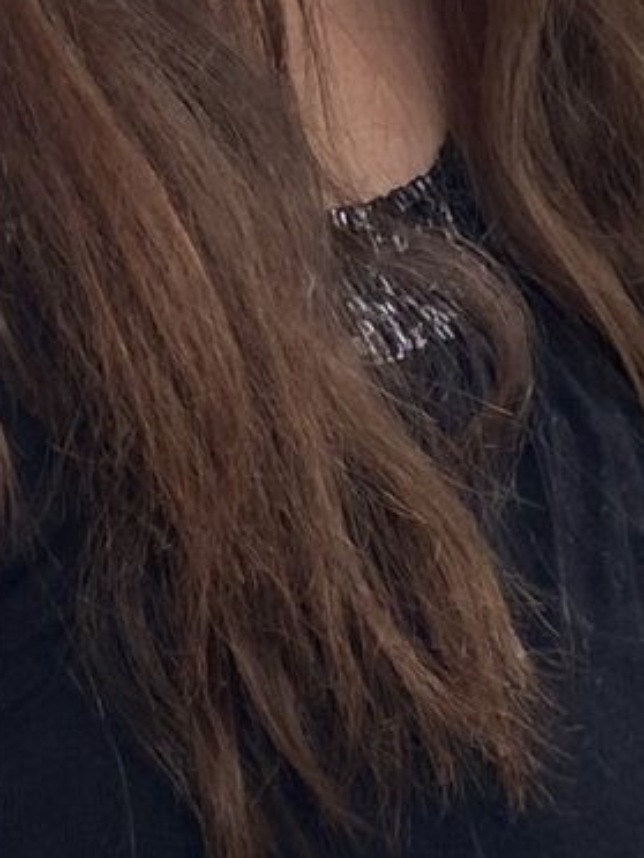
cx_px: 300
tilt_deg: -7.3
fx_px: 4440
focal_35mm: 179
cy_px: -321
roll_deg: +1.0
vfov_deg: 10.7
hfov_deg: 8.3
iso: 32
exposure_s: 1/347
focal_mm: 4.25
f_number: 1.8
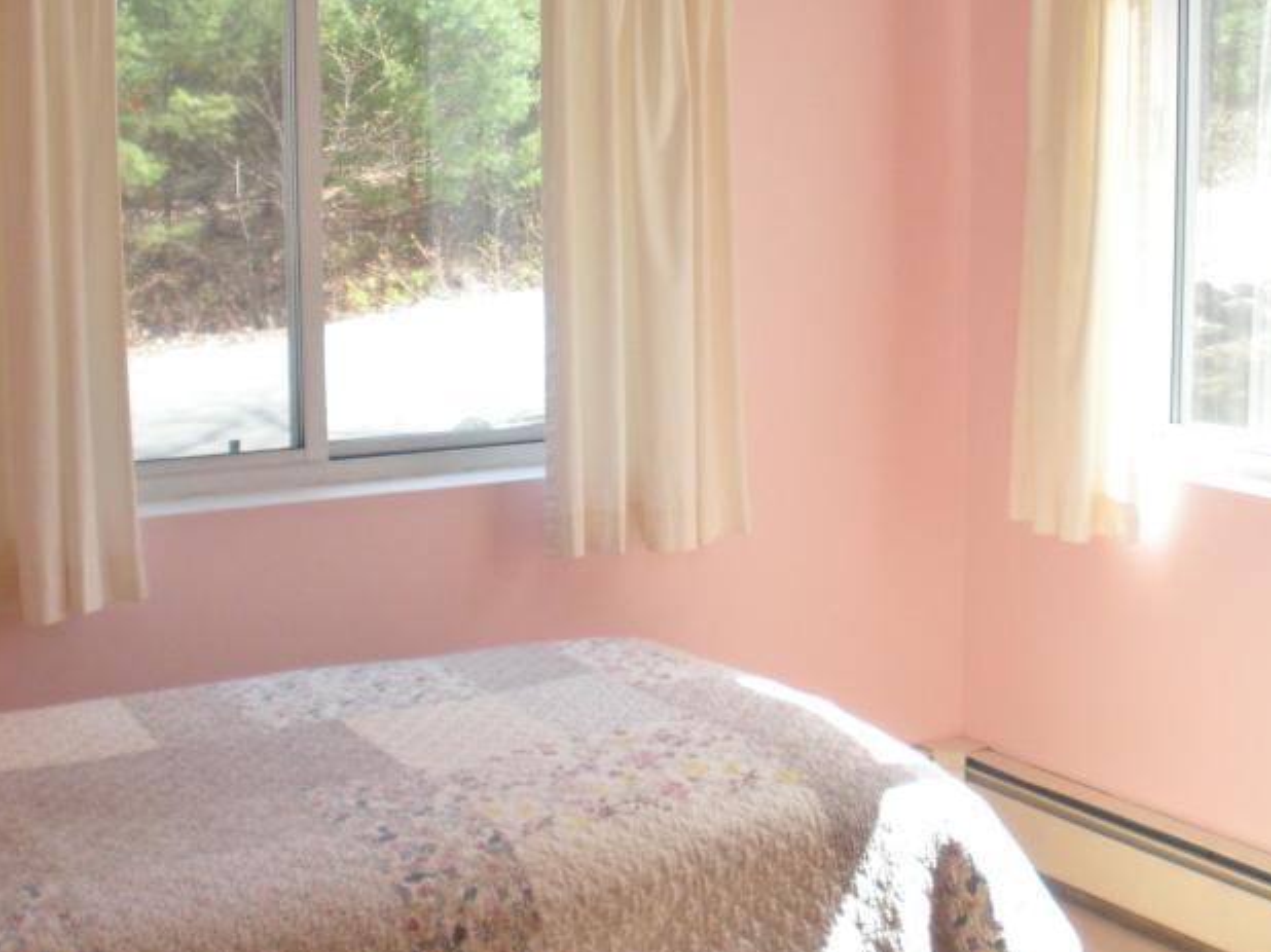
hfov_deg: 33.2
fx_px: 2129
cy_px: 424
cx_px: 642
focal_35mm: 58
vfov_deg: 25.2
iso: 217
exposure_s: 1/238
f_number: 3.5
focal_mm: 6.3
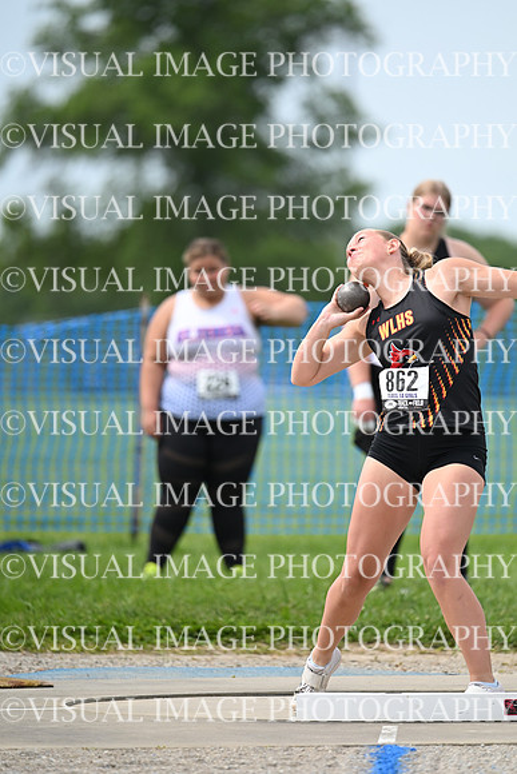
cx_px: 258
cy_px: 387
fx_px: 8611
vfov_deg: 5.2
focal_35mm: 400
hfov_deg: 3.4
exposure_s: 1/2500
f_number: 4.5
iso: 500
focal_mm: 400
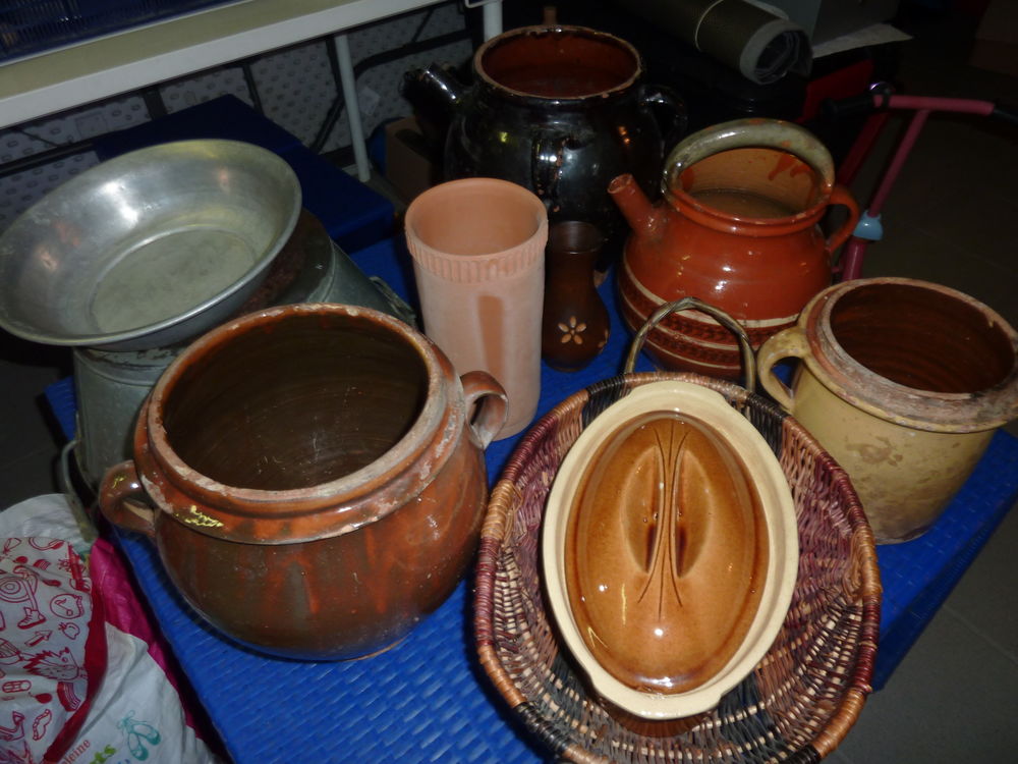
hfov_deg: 69.4
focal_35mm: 25
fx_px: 735
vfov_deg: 54.9
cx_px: 509
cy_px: 382
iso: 100
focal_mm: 4.1
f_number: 3.3
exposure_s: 1/30
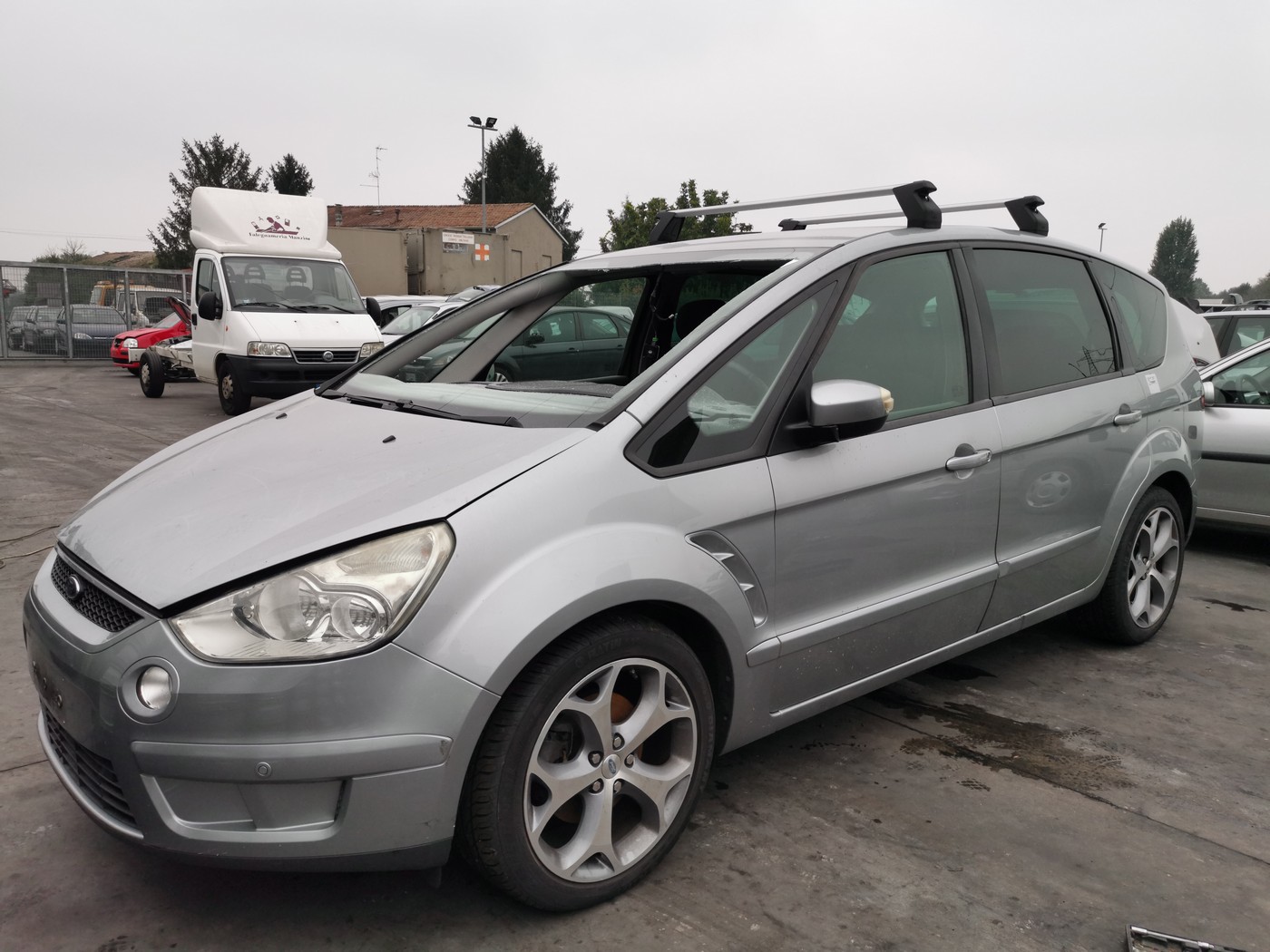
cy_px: 476
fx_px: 991
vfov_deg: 51.4
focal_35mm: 27
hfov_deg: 65.3
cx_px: 635
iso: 50
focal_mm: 5.58
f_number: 1.8
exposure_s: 1/235
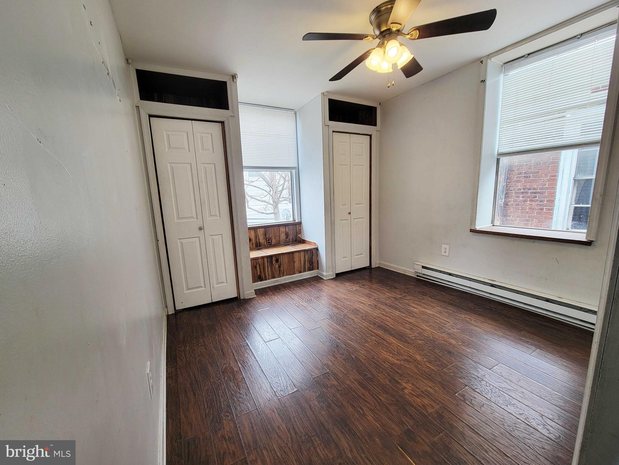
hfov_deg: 106.2
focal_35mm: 13
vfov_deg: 89.9
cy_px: 232
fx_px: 232
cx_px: 310
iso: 50
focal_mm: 2.2
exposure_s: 1/60
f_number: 2.2
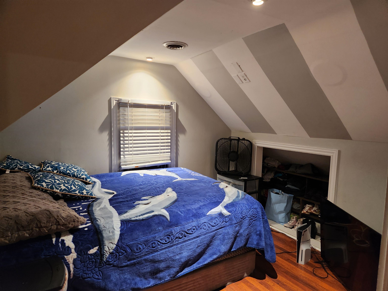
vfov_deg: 58.9
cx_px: 194
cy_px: 146
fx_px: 258
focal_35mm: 23
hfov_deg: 73.9
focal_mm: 5.4
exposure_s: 1/60
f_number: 1.8
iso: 500
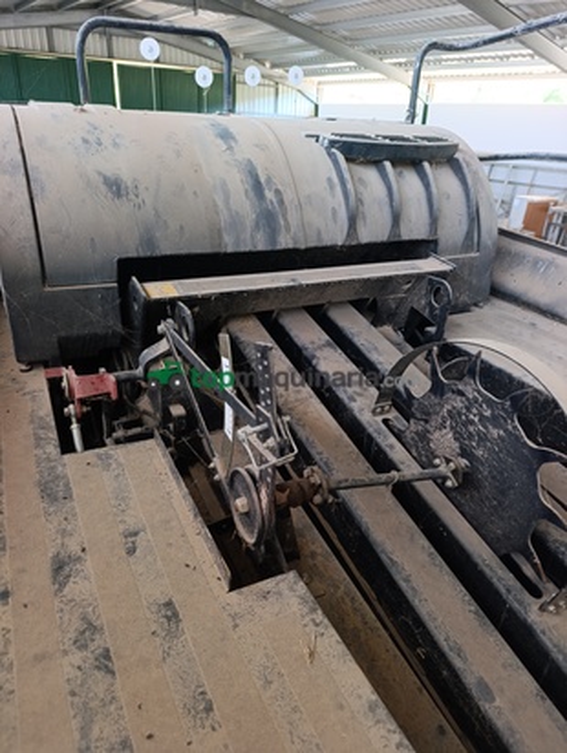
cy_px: 376
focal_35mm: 23
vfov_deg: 73.9
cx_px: 284
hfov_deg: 59.0
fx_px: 501
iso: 640
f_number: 1.6
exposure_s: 1/50
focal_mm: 6.14
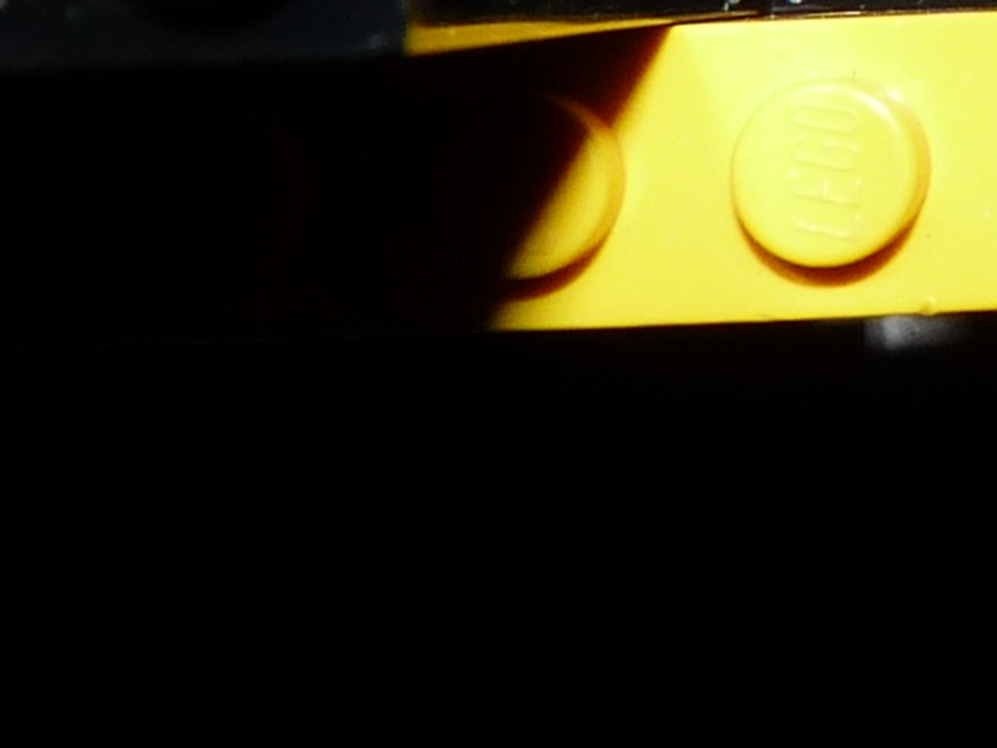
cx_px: 2044
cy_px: -572
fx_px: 4147
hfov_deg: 12.1
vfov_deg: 9.8
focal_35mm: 144
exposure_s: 1/125
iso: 100
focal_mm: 4.8
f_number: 4
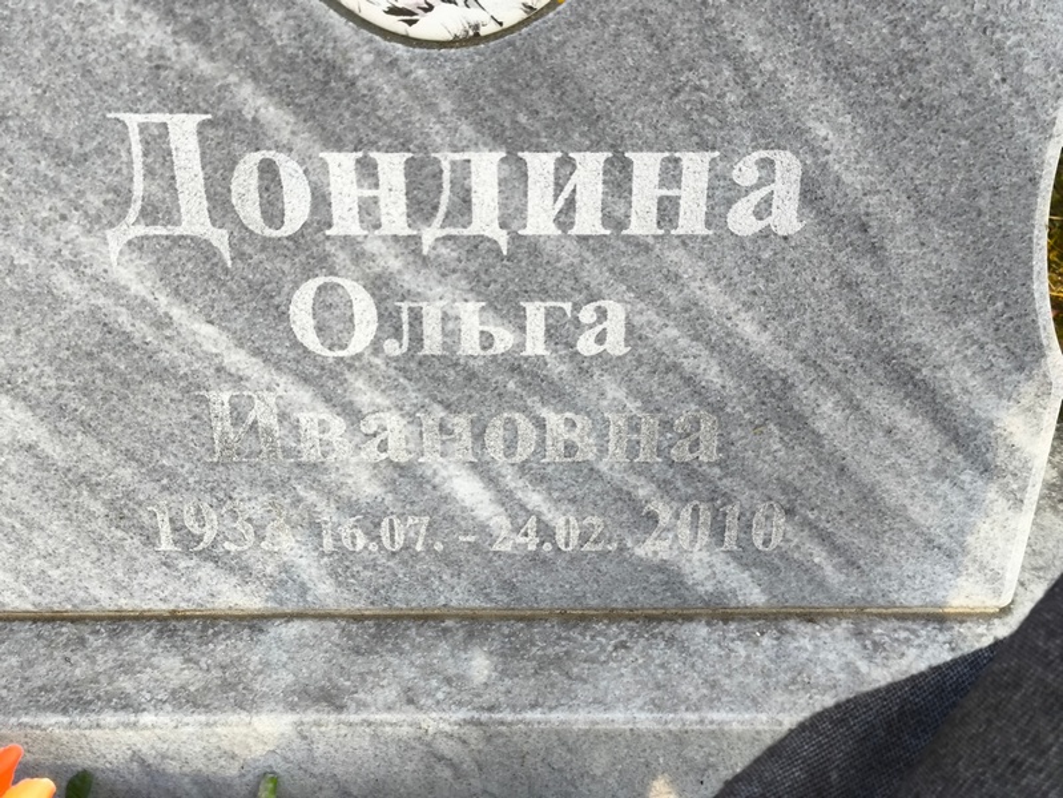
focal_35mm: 50
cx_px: 532
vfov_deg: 29.1
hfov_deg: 38.2
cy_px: 399
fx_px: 1536
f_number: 1.7
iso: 64
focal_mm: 4.71
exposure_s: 1/120
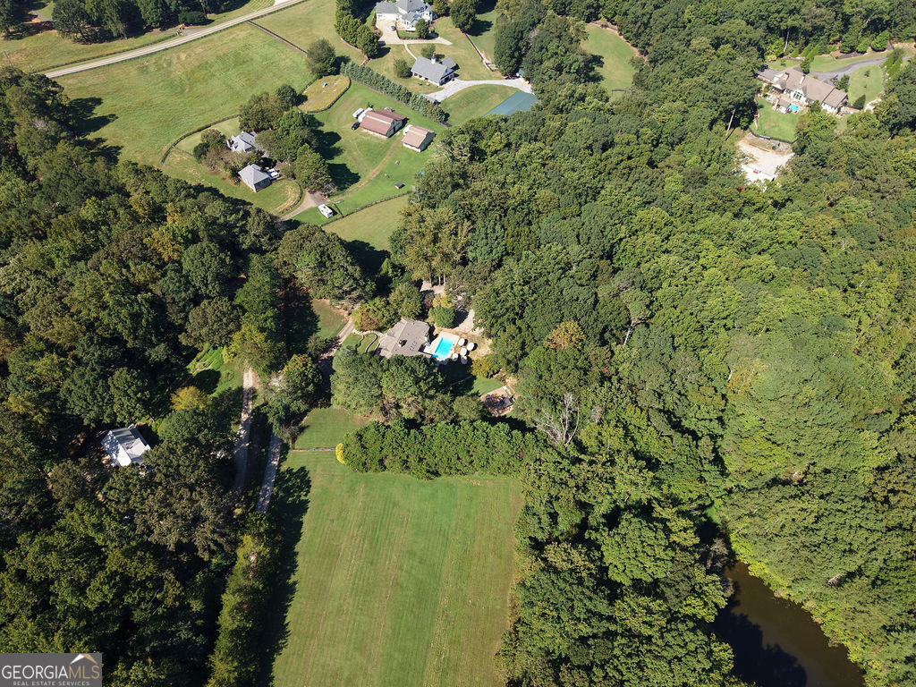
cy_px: 344
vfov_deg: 56.8
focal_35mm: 24
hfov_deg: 71.6
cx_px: 458
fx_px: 635
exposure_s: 1/60
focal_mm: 8.67
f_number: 1.8
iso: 140
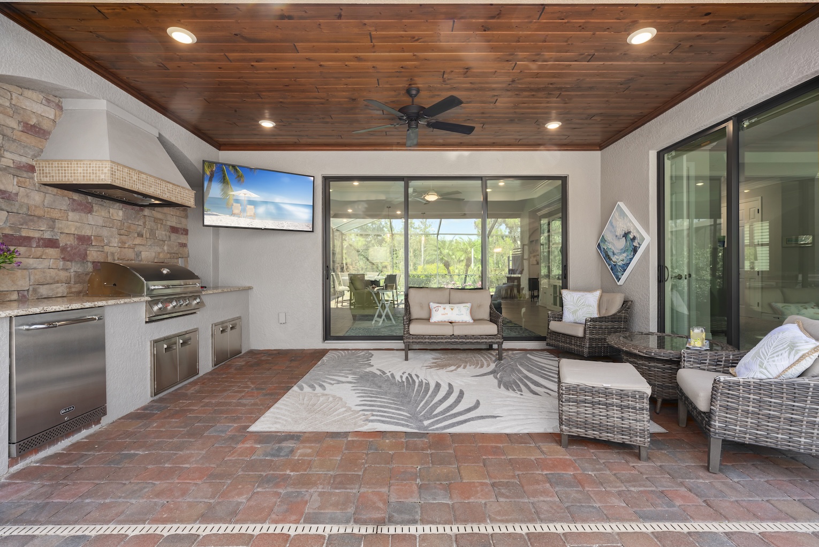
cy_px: 274
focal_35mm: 16
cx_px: 410
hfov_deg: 96.7
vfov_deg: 73.8
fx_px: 364
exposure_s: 1/5
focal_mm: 16
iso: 400
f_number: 10
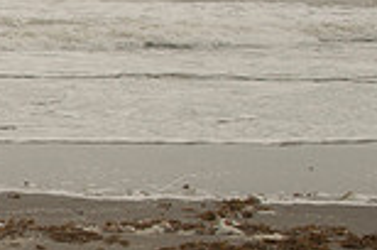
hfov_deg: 14.4
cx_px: -323
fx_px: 1296
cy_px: 114
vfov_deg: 11.0
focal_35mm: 124
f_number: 10
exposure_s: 1/250
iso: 100
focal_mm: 22
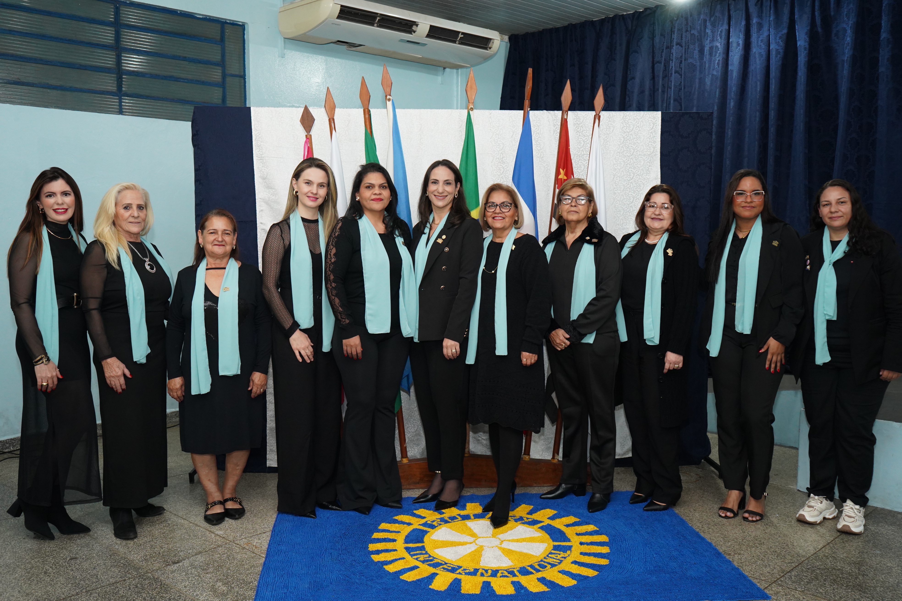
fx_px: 827
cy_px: 300
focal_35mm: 33
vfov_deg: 40.0
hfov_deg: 57.2
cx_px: 451
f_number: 5.6
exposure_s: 1/125
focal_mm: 33
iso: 3200
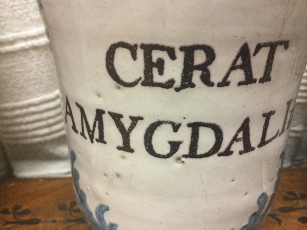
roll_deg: +1.1
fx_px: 275
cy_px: 115
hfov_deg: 58.4
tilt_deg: -21.1
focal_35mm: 31
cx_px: 154
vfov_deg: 45.4
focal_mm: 3.3
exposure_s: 1/33
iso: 160
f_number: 2.4
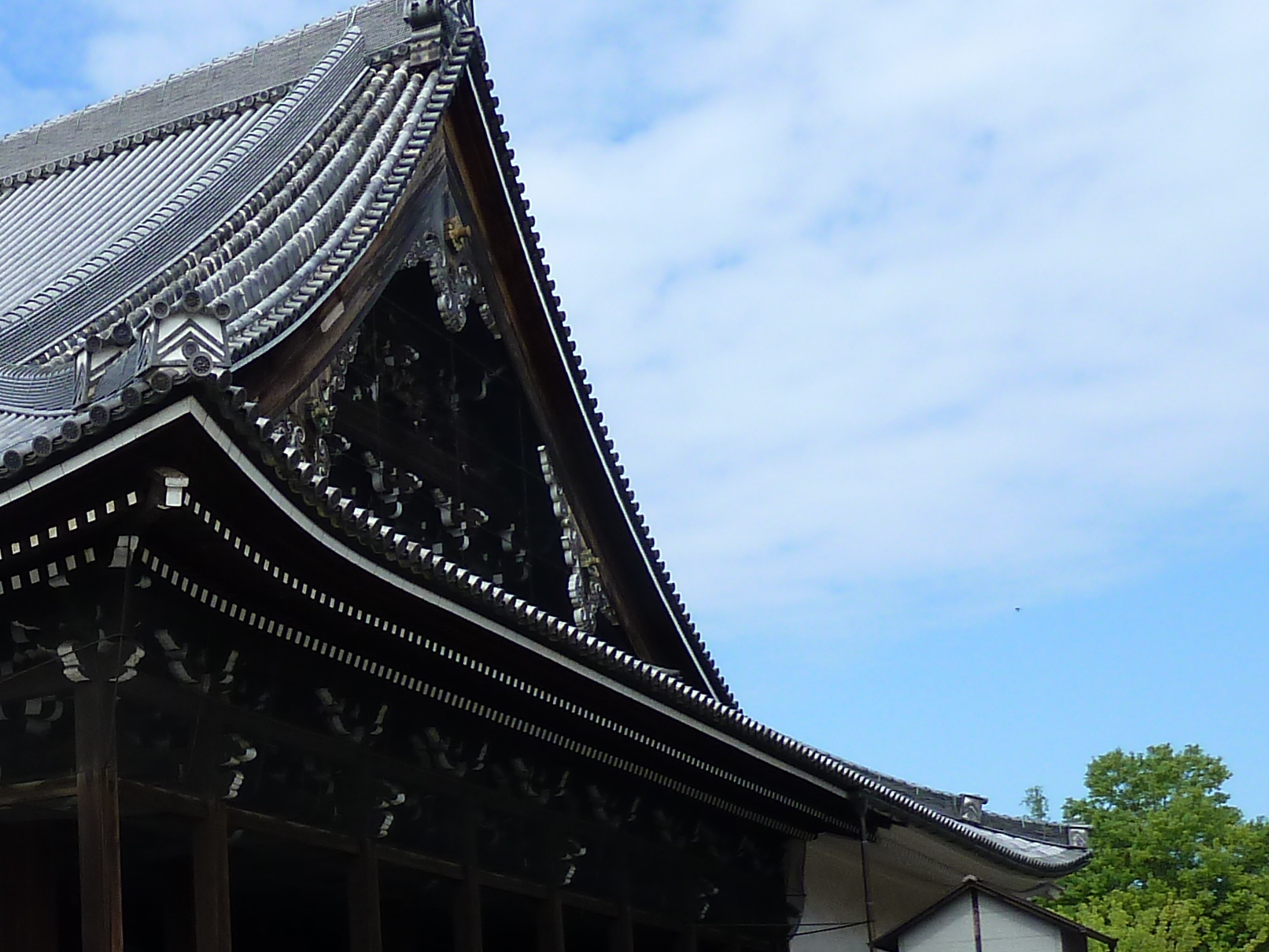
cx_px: -292
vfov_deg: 22.9
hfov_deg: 27.2
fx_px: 2273
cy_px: 895
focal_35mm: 62
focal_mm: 4.1
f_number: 4
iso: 80
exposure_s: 1/500
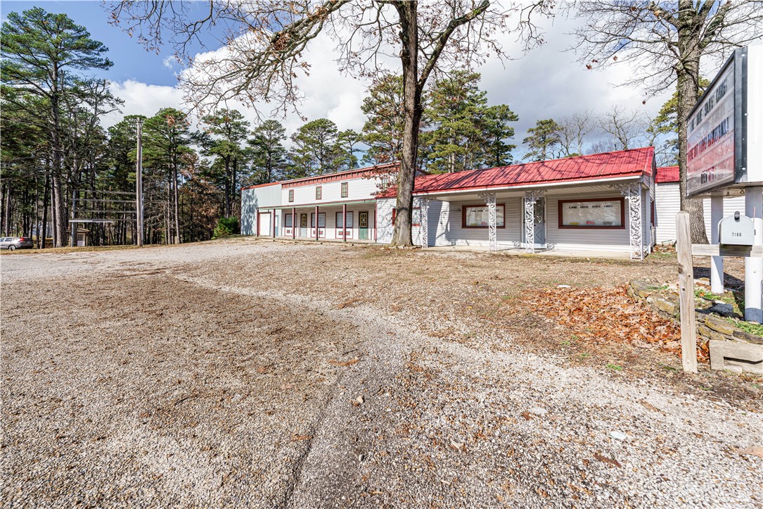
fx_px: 297
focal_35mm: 14
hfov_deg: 104.3
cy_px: 254
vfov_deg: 81.2
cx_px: 382
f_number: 8
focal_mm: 14
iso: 200
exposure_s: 1/800
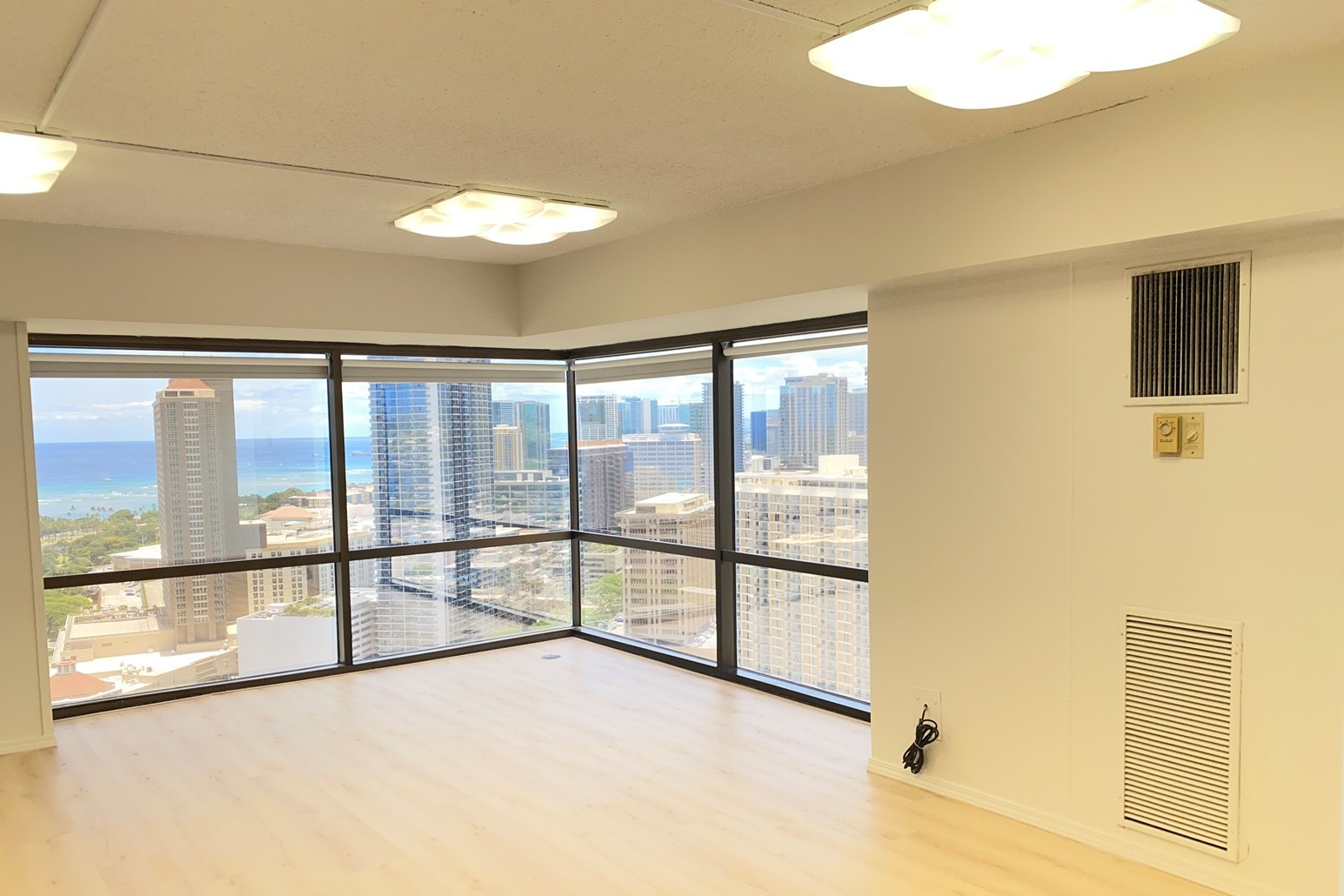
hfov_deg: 65.5
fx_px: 1045
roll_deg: +0.4
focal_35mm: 28
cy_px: 512
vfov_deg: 46.3
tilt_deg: -3.7
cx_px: 655
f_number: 1.8
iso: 32
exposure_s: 1/193
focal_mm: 4.25
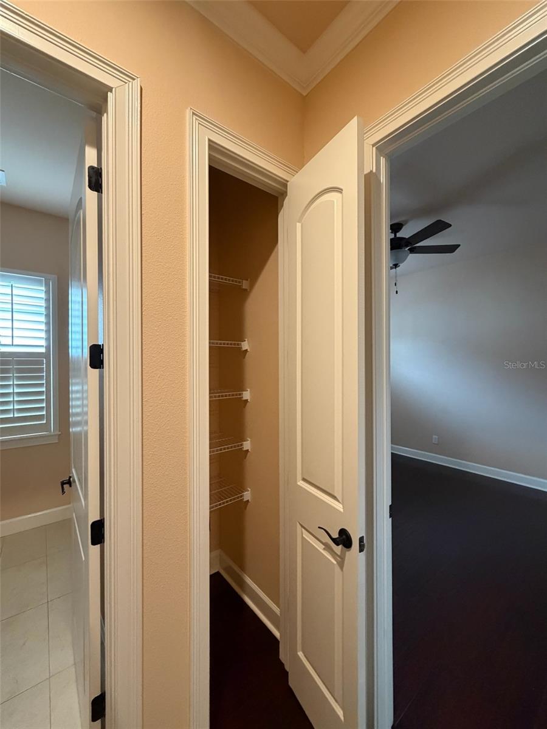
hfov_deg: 85.7
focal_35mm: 14
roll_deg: +0.5
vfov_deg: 102.1
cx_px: 274
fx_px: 295
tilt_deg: +0.6
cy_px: 364
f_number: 2.2
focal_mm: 2.22
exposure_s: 1/60
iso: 500
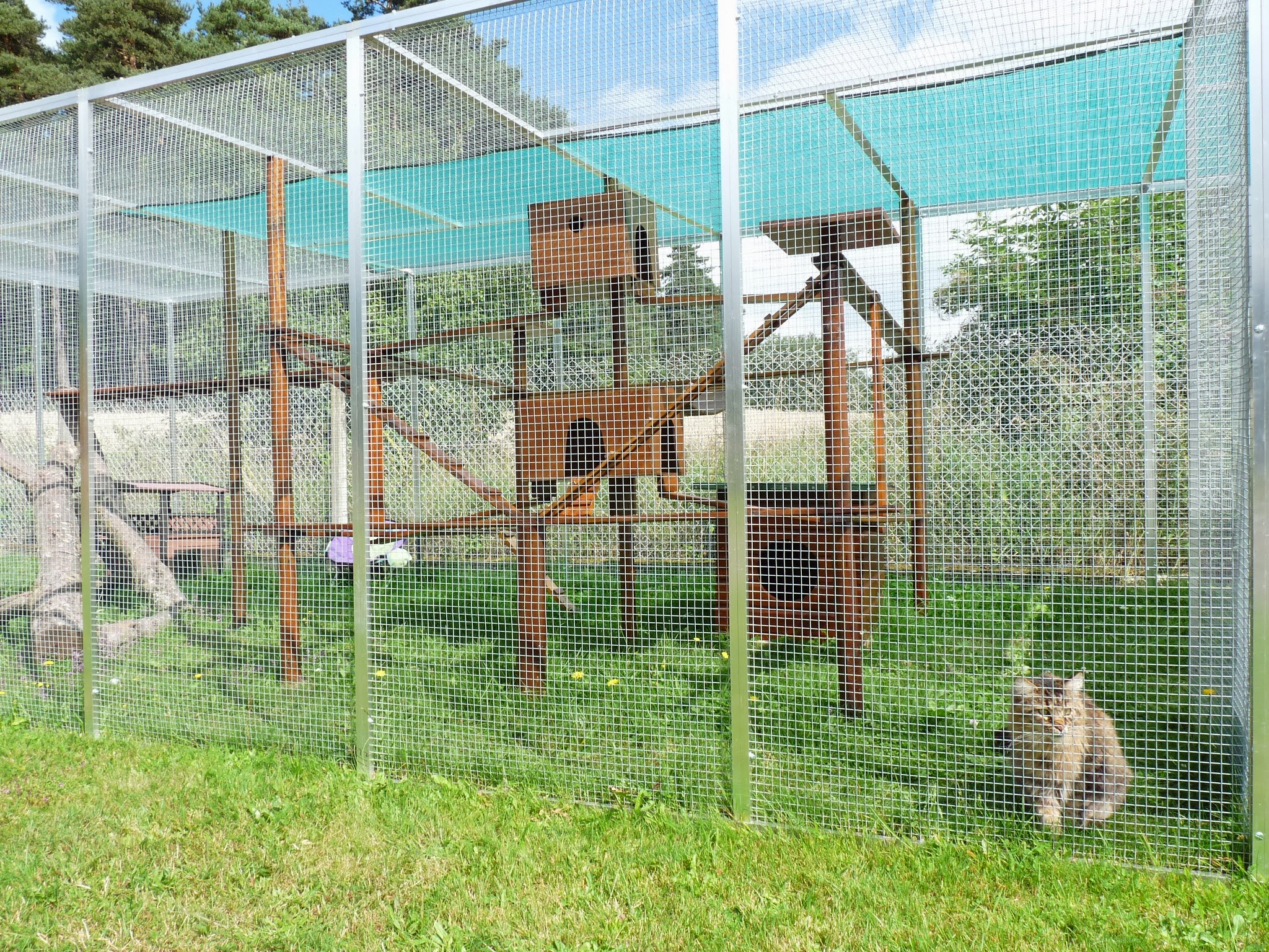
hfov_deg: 65.3
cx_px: 634
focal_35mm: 27
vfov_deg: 51.4
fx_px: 990
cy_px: 476
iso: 100
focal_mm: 4.8
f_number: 5
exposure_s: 1/200
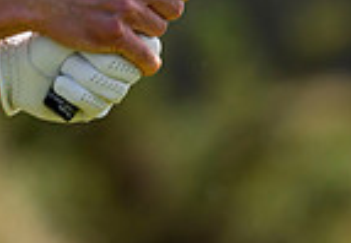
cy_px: -269
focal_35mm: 1955
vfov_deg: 0.7
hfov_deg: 1.0
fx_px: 19288
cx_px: -473
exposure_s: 1/3200
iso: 500
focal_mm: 400
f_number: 4.5
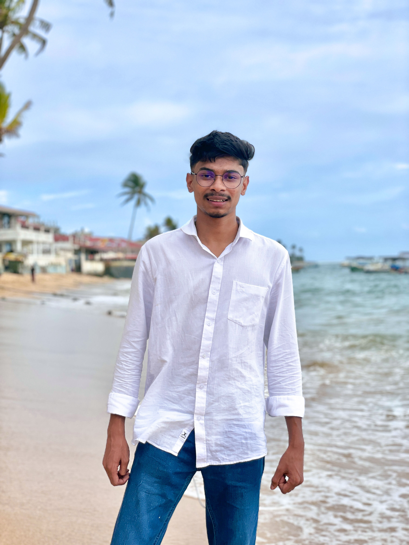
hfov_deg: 28.0
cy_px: 272
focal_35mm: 52
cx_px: 204
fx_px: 819
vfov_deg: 36.8
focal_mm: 6
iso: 32
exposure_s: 1/1150
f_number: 2
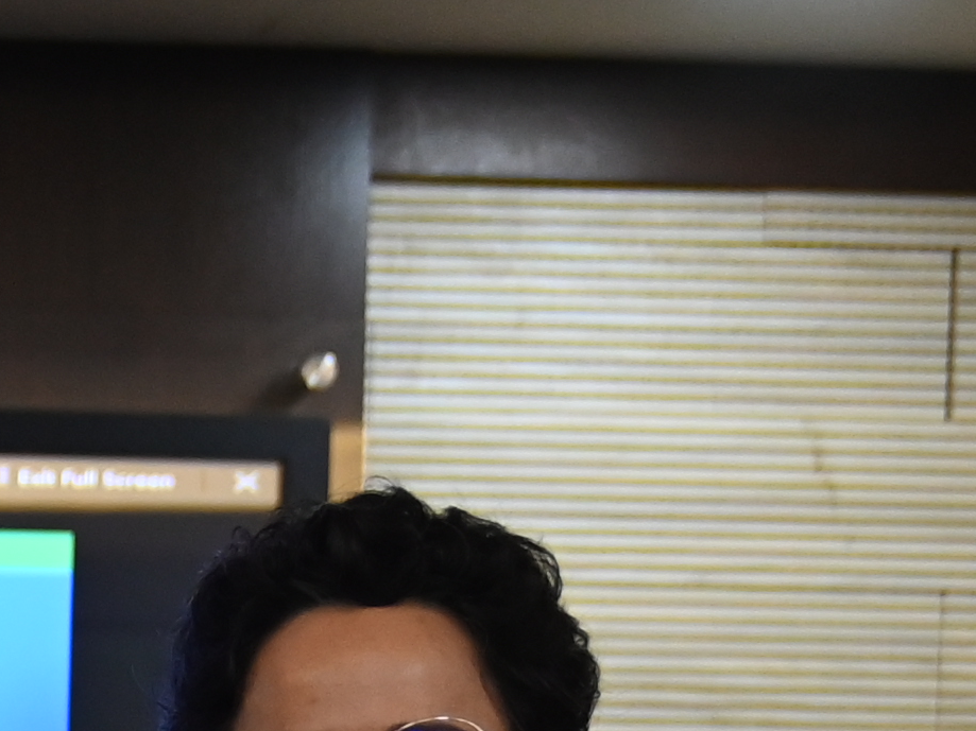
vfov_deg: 6.4
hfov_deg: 8.8
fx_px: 6061
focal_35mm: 215
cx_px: -798
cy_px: 2074
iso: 1600
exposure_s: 1/400
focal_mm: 34
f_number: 2.8
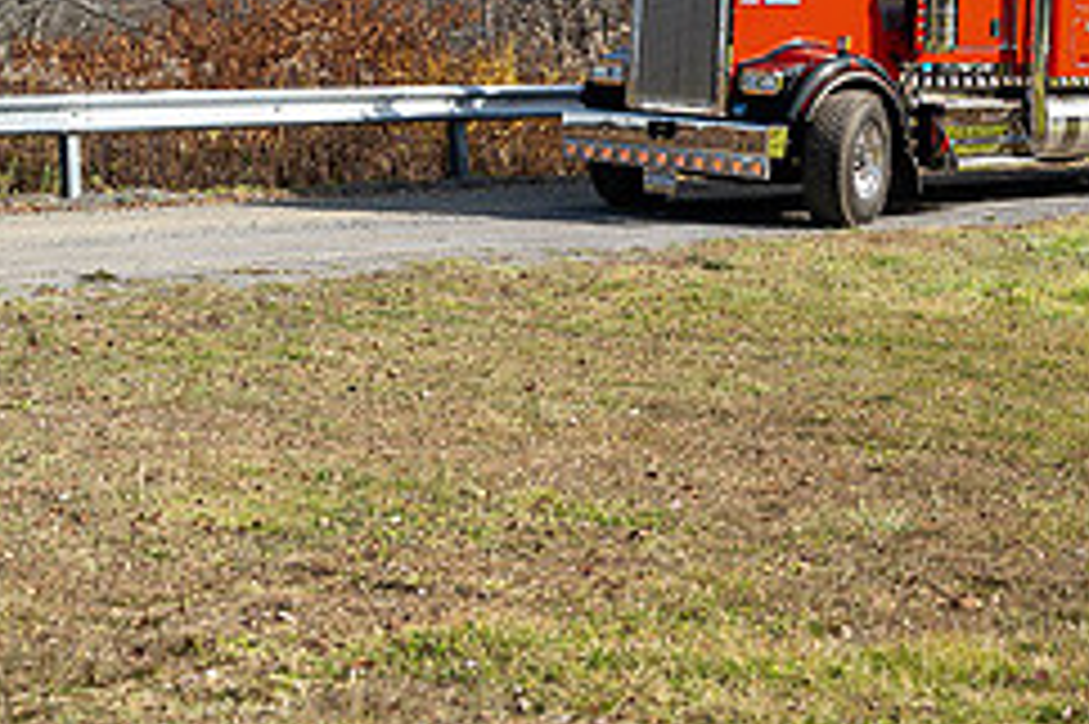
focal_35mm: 96
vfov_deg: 14.0
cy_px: -34
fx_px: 2902
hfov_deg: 20.8
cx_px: 1004
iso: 100
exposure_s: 1/80
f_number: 2.8
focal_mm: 40
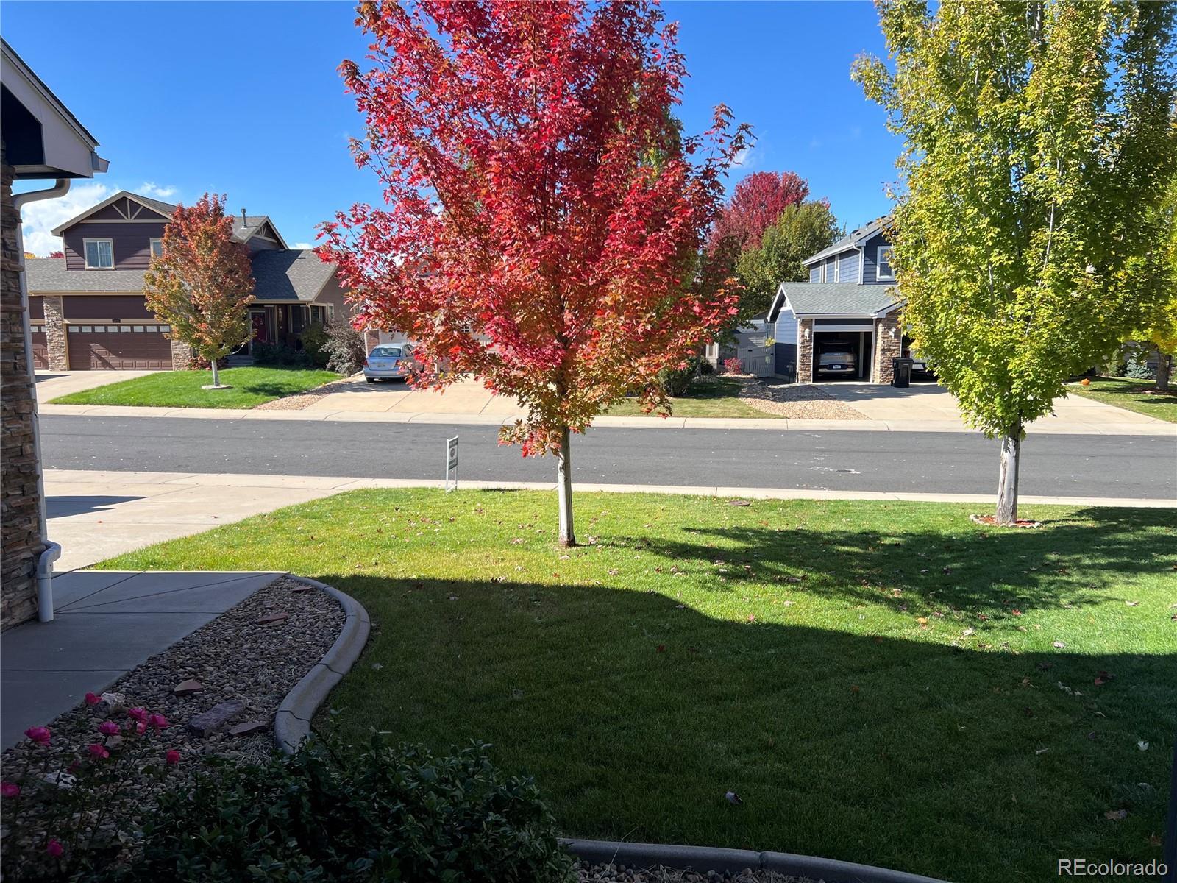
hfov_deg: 67.3
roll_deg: +1.3
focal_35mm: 26
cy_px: 442
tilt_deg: -6.7
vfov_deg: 53.1
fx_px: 884
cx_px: 588
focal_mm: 5.7
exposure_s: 1/2083
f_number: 1.5
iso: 50
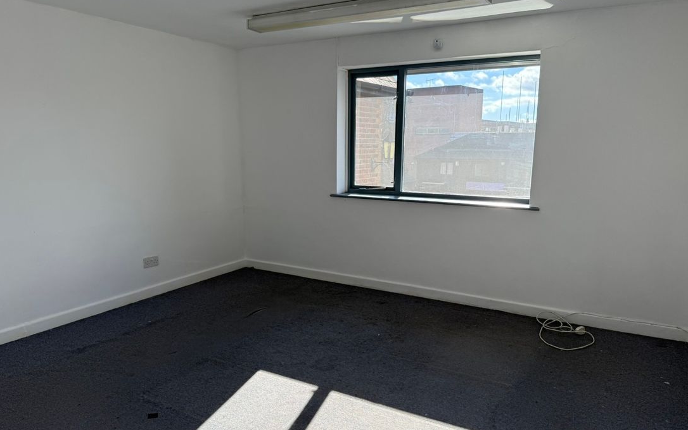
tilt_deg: -9.0
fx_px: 488
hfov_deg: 70.4
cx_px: 350
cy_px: 231
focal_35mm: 26
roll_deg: -0.7
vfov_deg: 47.6
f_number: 1.78
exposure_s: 1/395
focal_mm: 6.76
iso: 100
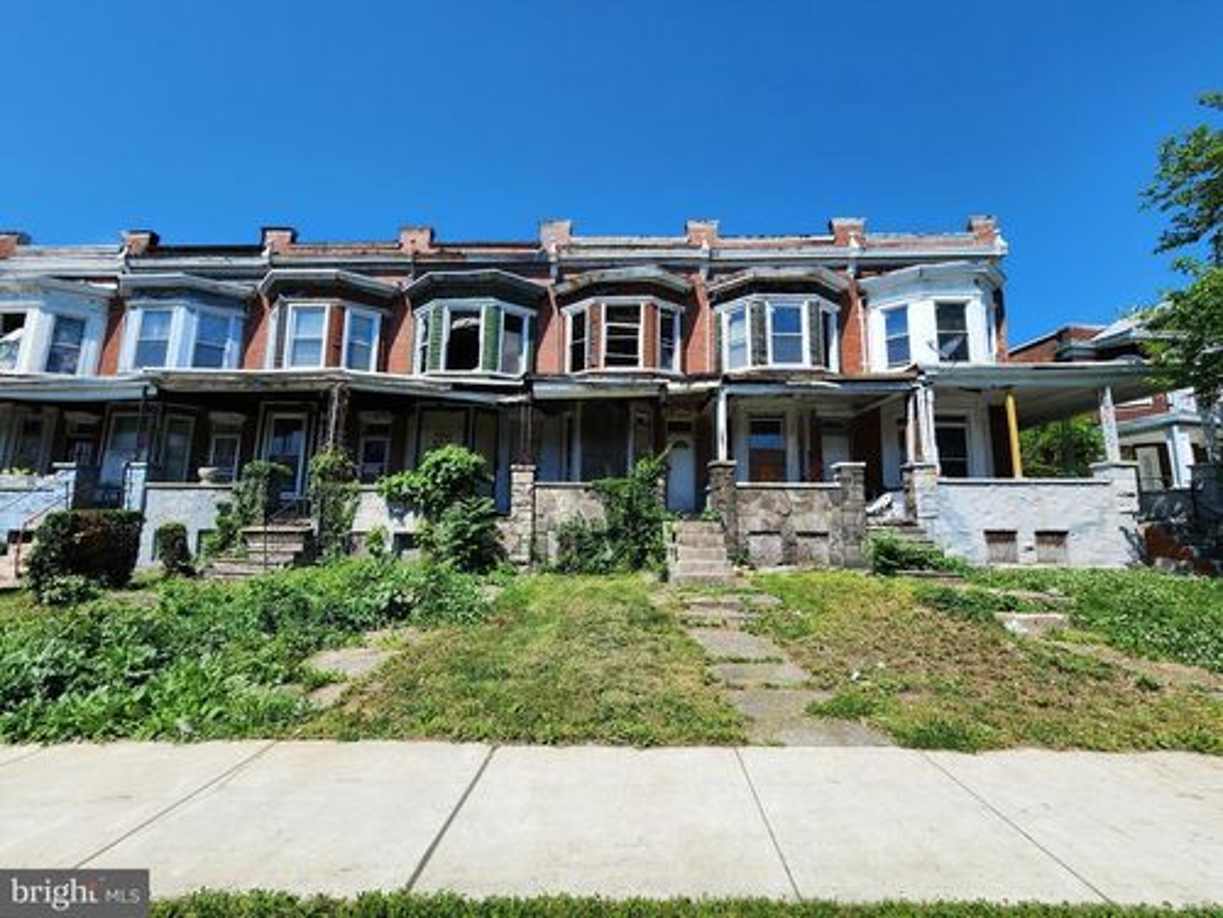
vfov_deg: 89.9
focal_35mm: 13
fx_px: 459
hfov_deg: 106.2
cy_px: 459
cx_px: 612
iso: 50
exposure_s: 1/1742
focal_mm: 2.2
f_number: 2.2
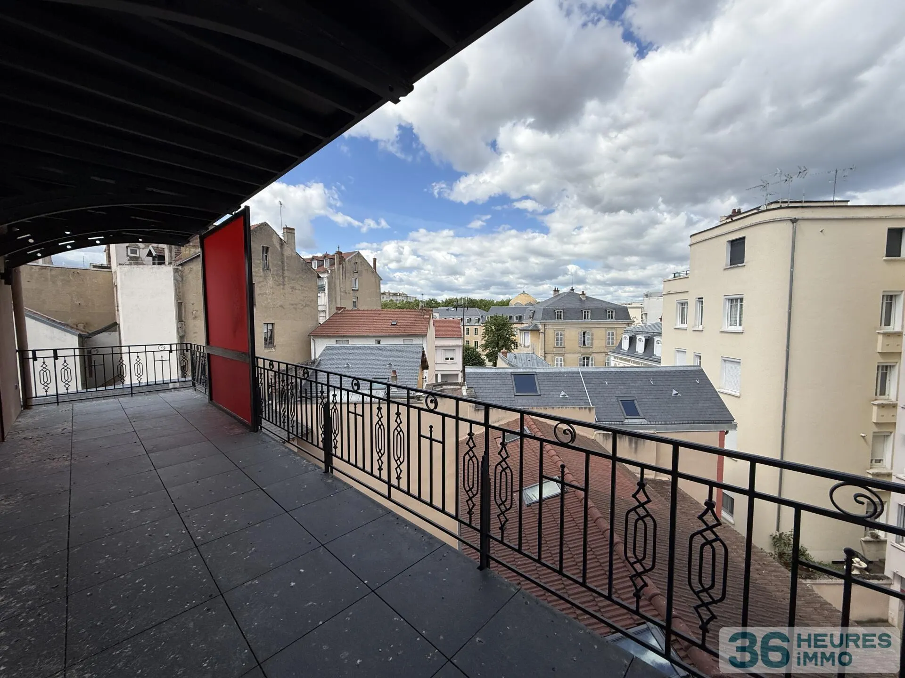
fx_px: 366
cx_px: 452
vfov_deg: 85.7
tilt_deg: -3.8
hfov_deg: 102.1
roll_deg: +0.3
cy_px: 339
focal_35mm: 14
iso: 50
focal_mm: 2.22
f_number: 2.2
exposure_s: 1/2092
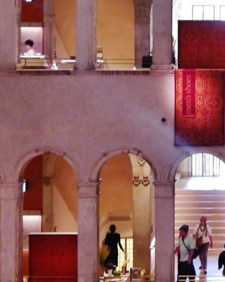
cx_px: 315
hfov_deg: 14.3
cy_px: 28
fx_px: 849
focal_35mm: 102
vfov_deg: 18.5
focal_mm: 16
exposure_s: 1/40
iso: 800
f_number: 3.8
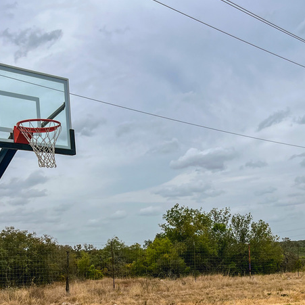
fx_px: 548
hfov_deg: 31.1
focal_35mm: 55
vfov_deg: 29.8
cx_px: 170
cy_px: 276
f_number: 1.5
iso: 50
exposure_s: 1/5600
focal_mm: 5.7
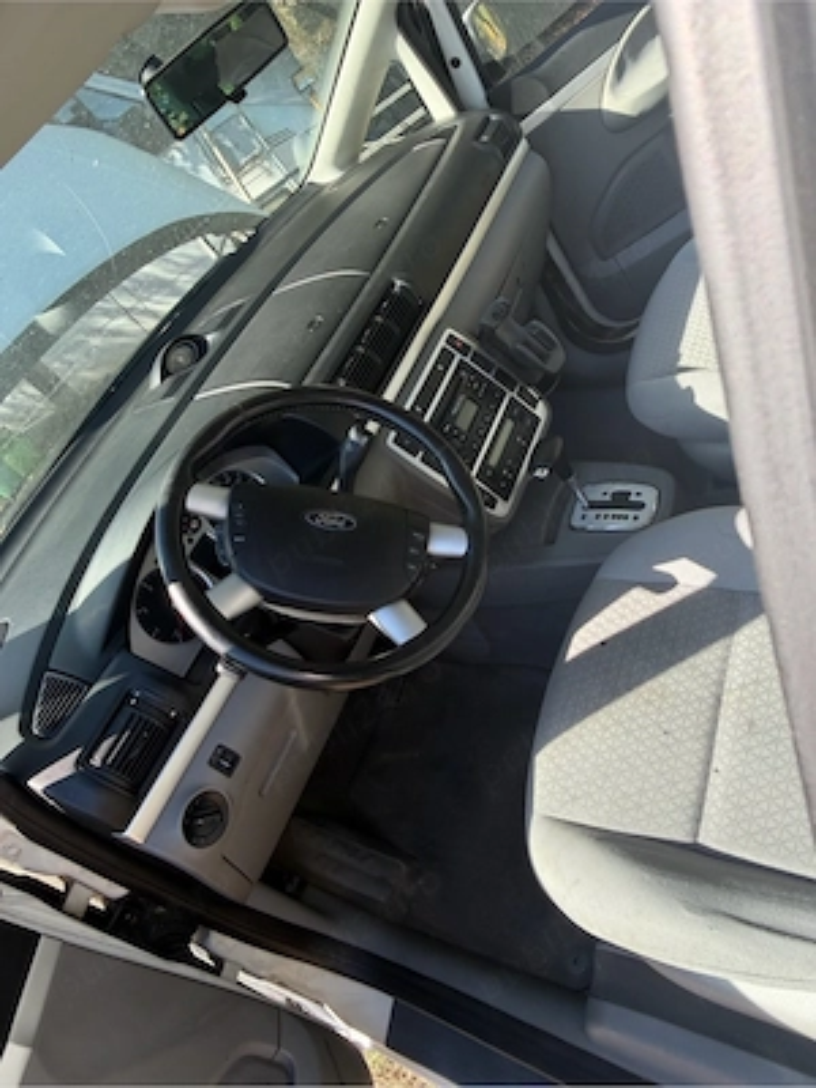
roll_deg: +41.4
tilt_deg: -30.6
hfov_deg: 56.8
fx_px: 754
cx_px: 408
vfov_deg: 71.6
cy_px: 544
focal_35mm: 24
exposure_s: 1/507
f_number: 2.2
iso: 50
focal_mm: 2.22
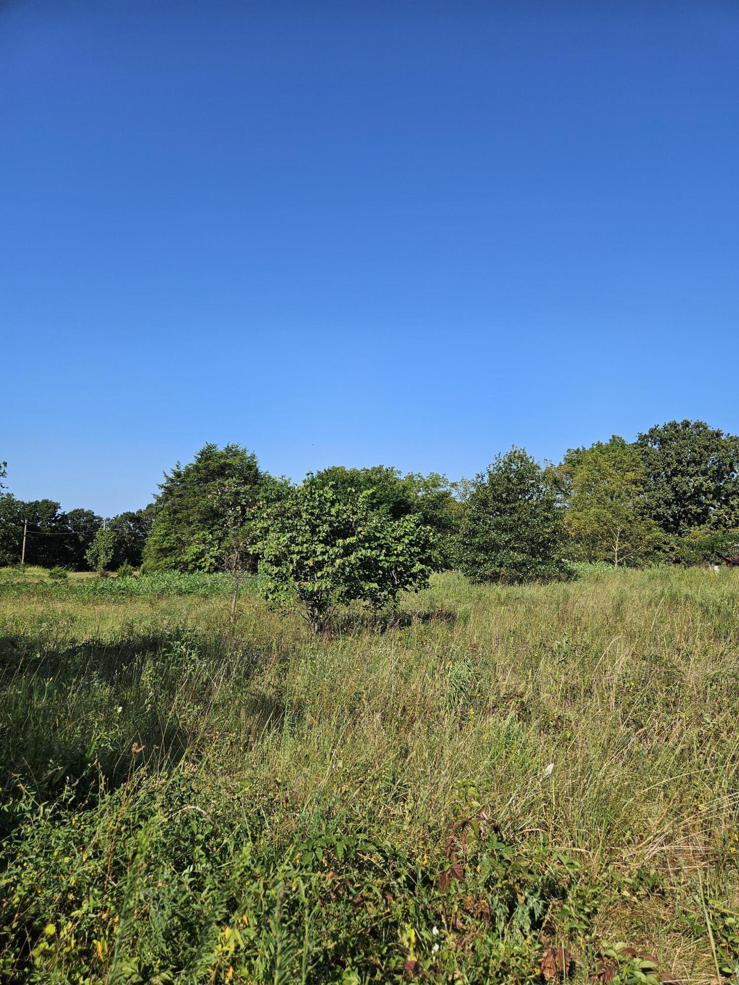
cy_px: 492
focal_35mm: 23
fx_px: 655
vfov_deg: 73.9
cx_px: 370
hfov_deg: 58.9
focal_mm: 5.4
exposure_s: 1/2180
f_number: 1.8
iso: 25
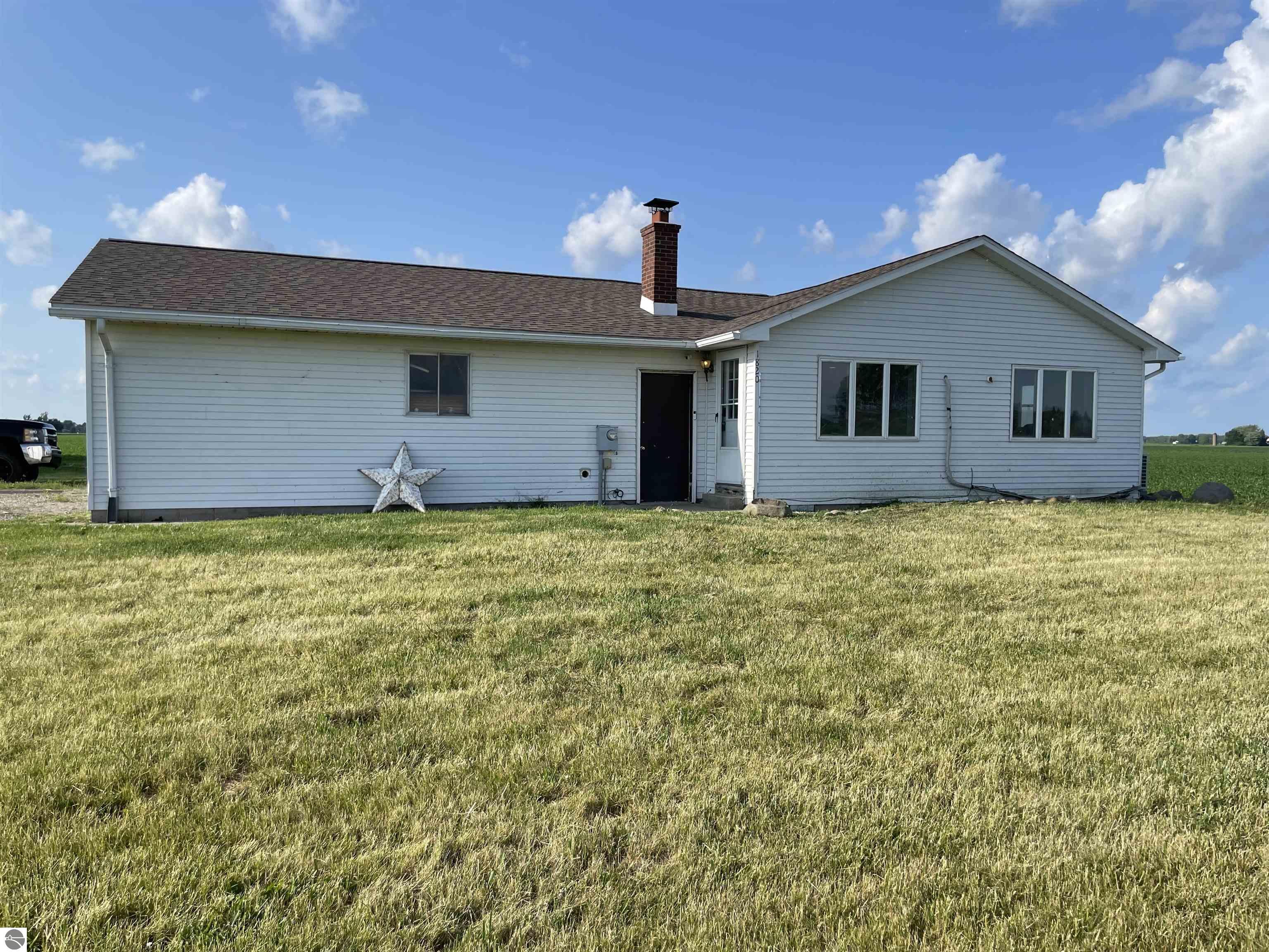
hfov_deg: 67.3
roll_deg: -0.4
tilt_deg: +0.8
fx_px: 953
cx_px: 634
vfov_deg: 53.1
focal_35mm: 26
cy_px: 476
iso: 32
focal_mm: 4.2
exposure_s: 1/3125
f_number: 1.6
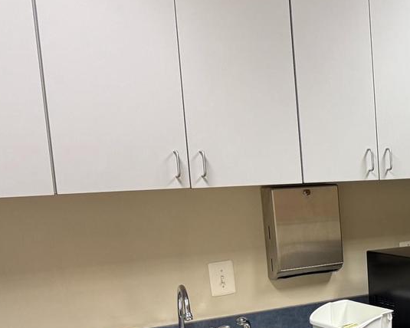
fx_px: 764
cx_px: 503
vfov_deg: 23.8
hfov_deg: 26.4
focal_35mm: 63
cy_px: 274
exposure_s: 1/60
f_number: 1.78
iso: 250
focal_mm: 6.76
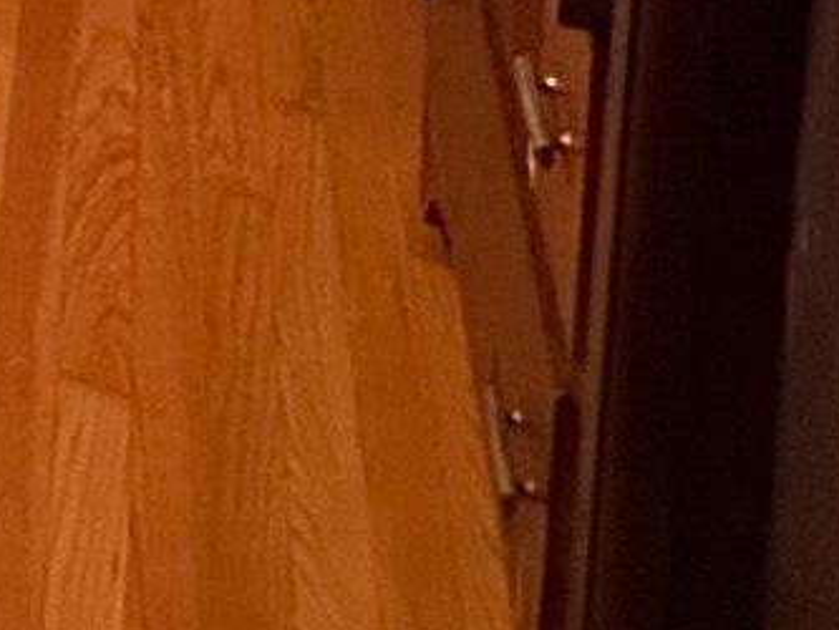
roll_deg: +0.2
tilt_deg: -5.6
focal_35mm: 86
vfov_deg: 11.4
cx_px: -721
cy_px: -1197
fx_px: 2085
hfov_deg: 17.7
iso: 640
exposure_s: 1/60
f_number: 2.2
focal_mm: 2.22
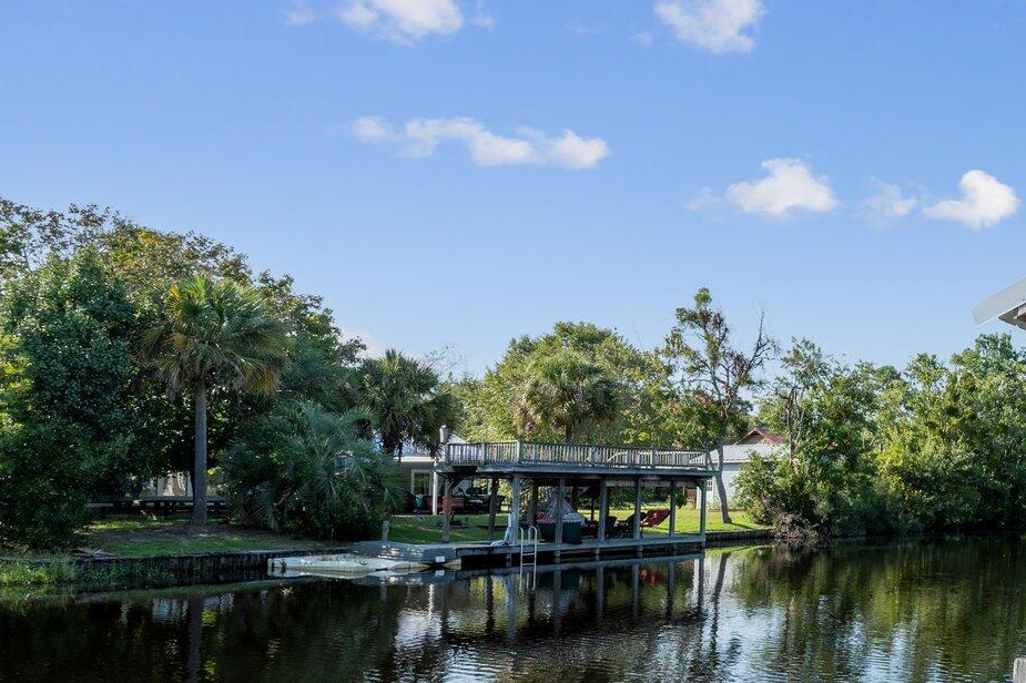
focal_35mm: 31
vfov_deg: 39.5
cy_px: 603
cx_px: 1050
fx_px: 883
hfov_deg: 48.4
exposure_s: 1/50
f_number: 11
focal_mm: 14
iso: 100
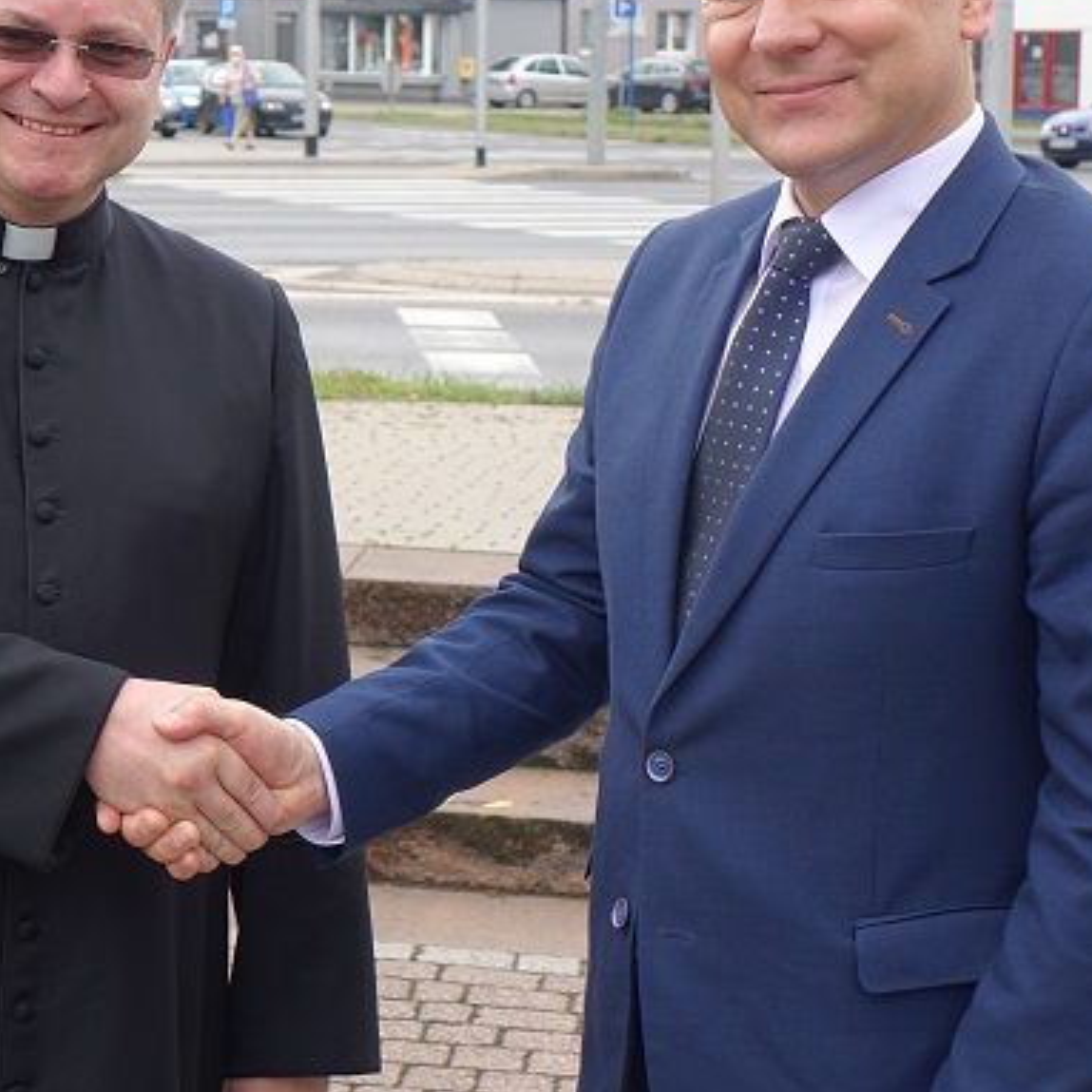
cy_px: 492
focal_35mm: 87
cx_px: 356
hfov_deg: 19.9
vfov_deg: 19.9
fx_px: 3105
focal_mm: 17.83
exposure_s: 1/200
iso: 125
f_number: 4
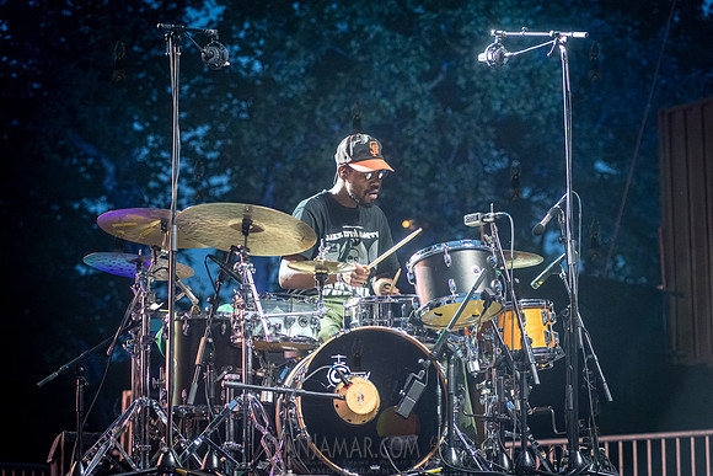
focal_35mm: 102
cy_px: 238
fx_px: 2016
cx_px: 356
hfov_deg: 20.1
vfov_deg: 13.5
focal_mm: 100
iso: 5000
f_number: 3.5
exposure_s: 1/320
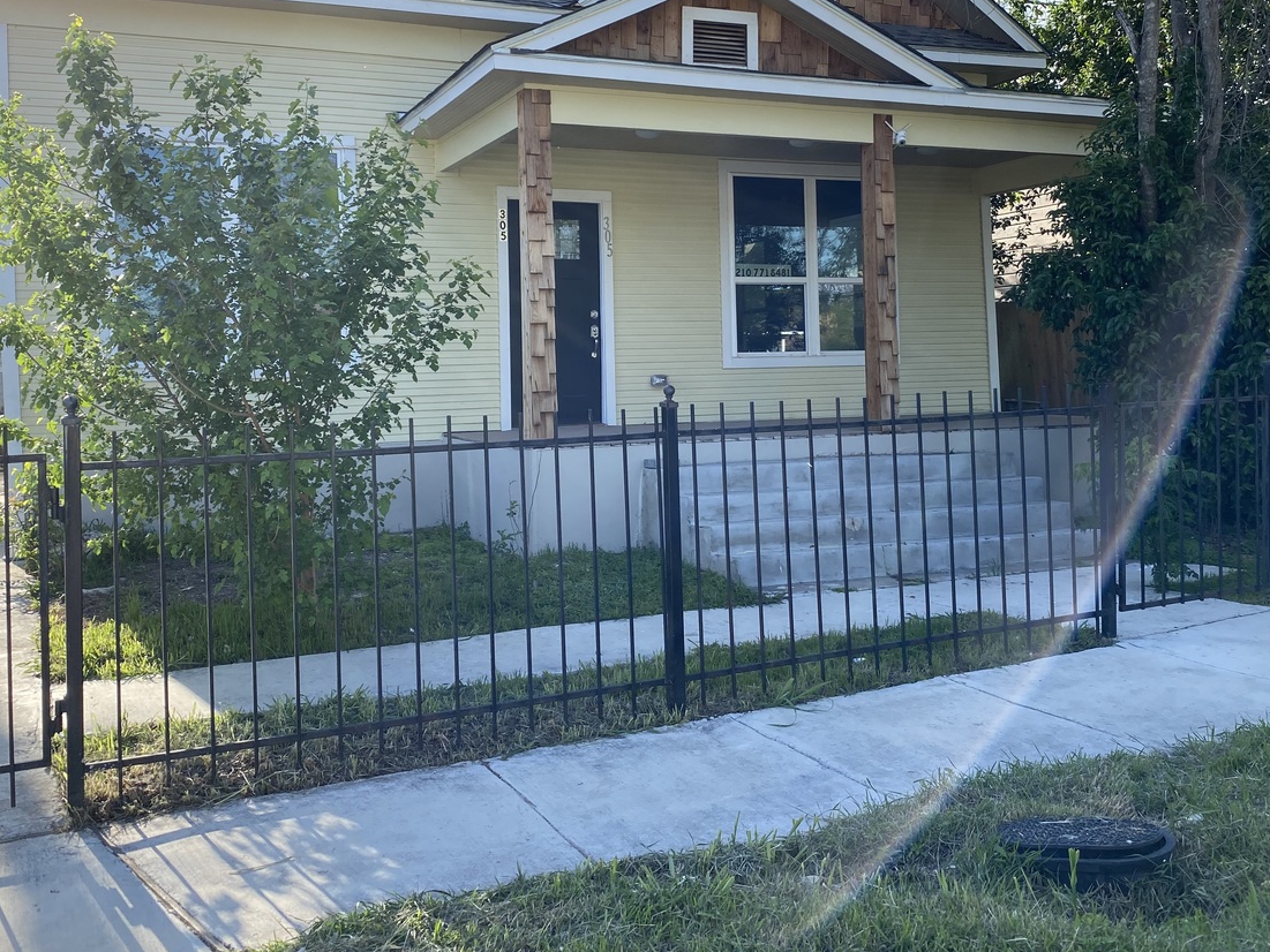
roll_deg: +1.2
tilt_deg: +1.0
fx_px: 1248
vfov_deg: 41.5
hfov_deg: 54.0
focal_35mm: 34
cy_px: 349
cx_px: 644
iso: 32
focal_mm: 4.25
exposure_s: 1/839
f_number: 1.8
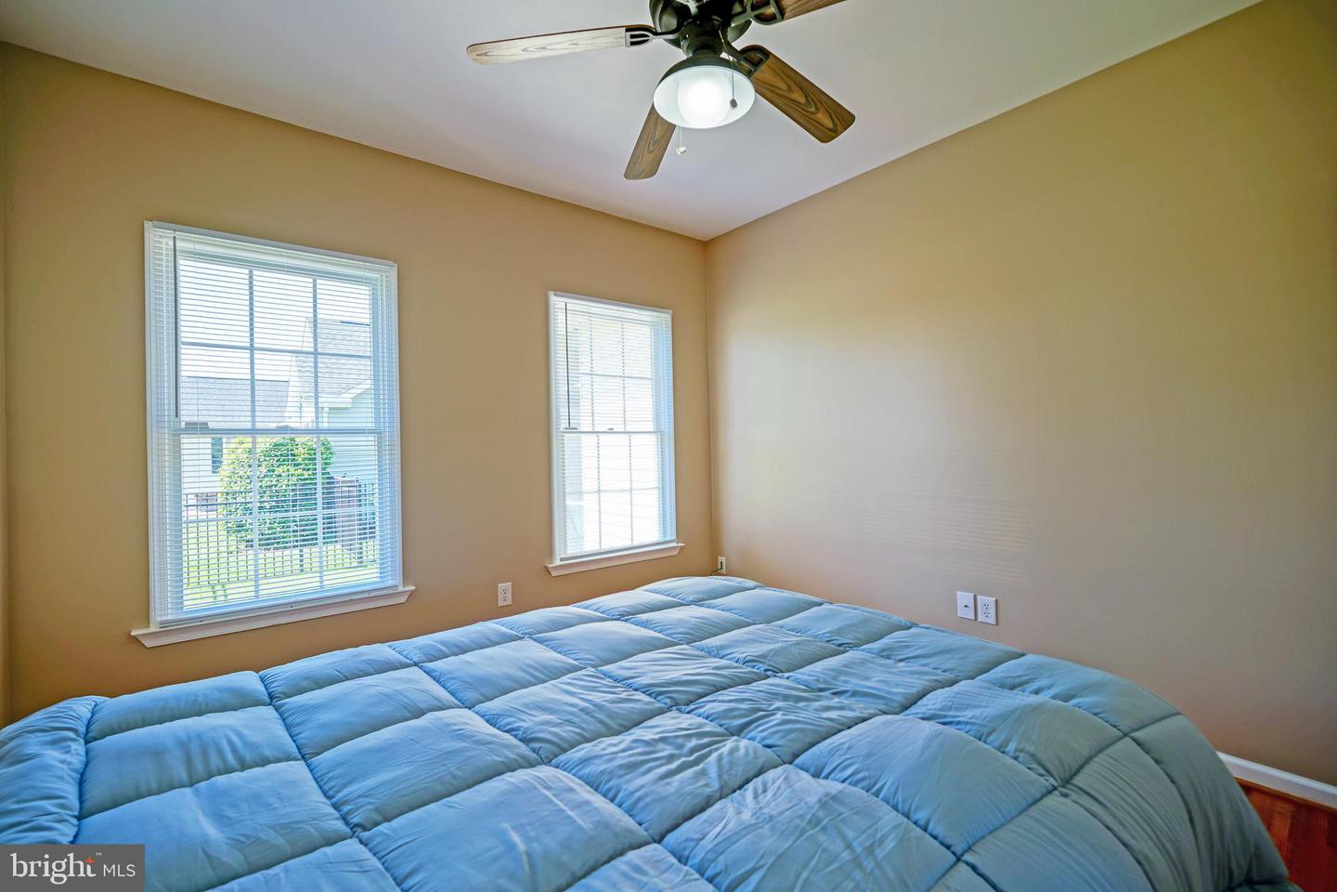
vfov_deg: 77.3
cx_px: 668
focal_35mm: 15
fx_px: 557
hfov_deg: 100.4
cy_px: 446
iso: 100
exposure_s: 1/60
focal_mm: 10
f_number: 4
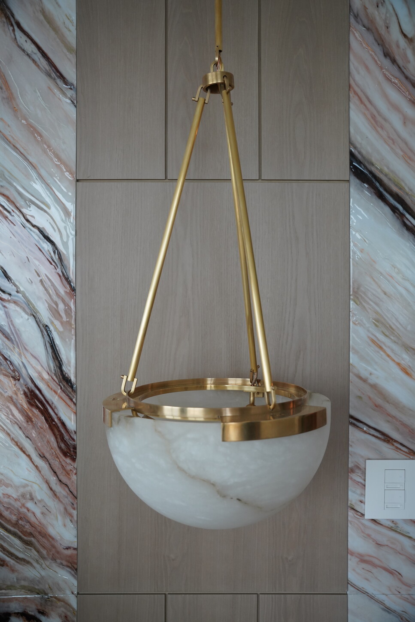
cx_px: 208
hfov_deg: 39.9
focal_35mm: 33
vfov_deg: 57.1
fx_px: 572
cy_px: 311
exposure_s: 1/160
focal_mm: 33.1
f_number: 4
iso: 1000
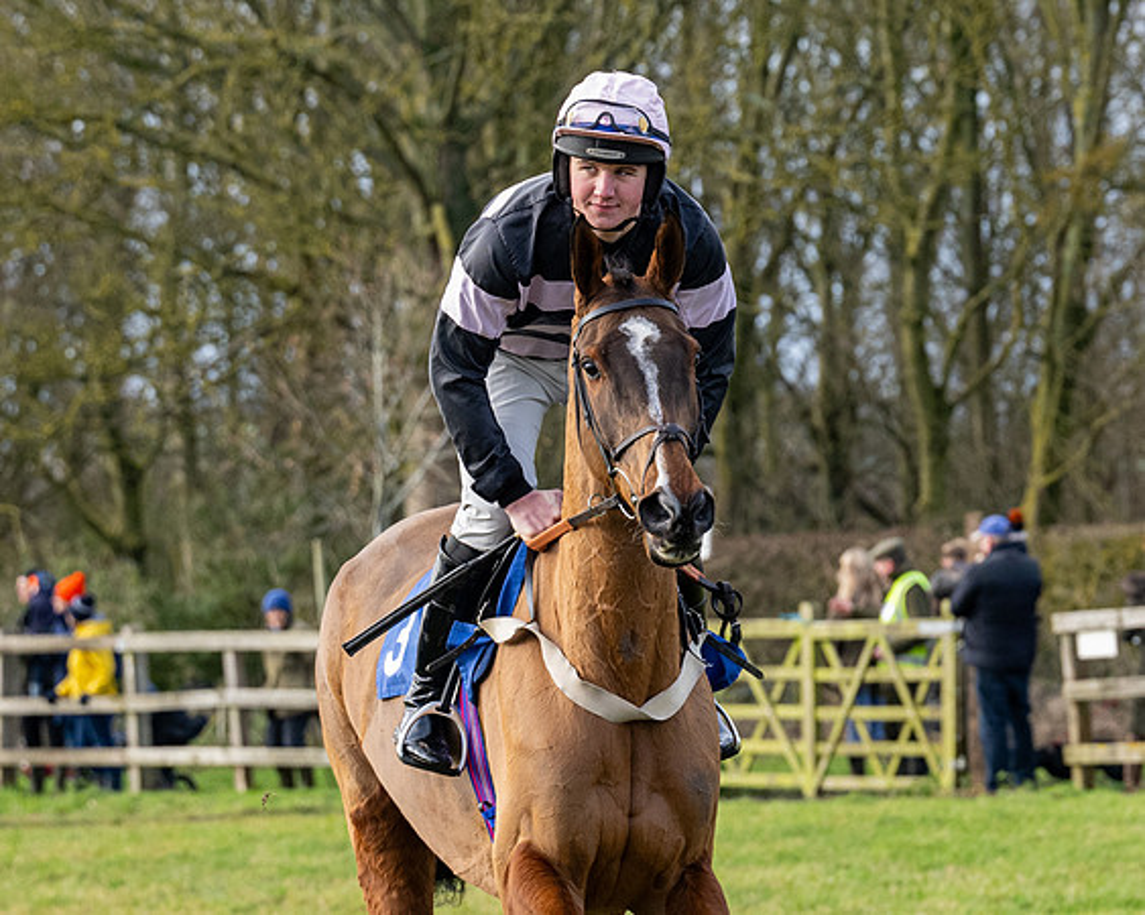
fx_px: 10484
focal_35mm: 309
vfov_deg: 5.0
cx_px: 753
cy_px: 443
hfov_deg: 6.2
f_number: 5
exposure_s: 1/800
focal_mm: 120
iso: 800
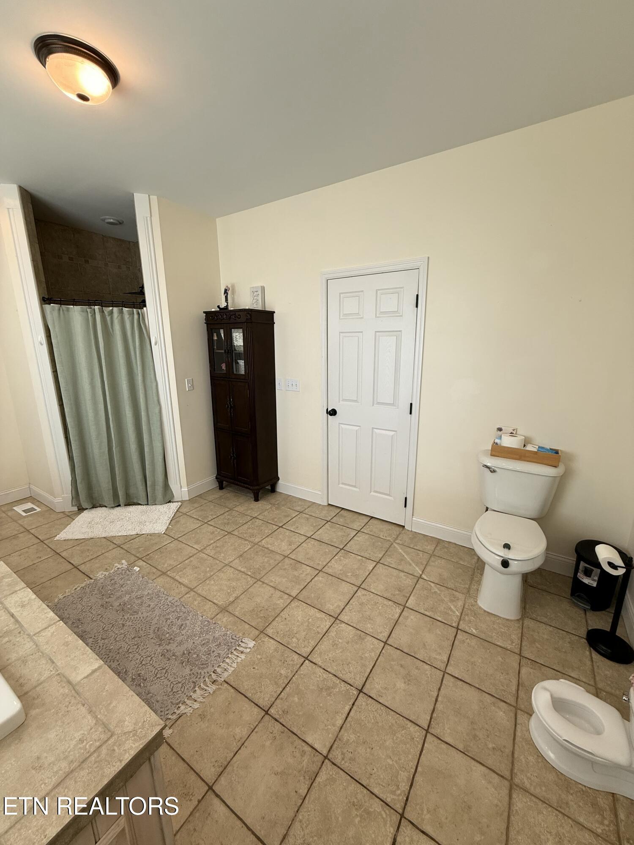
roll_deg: +0.1
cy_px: 422
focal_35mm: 14
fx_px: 342
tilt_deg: -12.4
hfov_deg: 85.7
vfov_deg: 102.1
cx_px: 317
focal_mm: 2.22
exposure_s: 1/120
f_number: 2.2
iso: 80
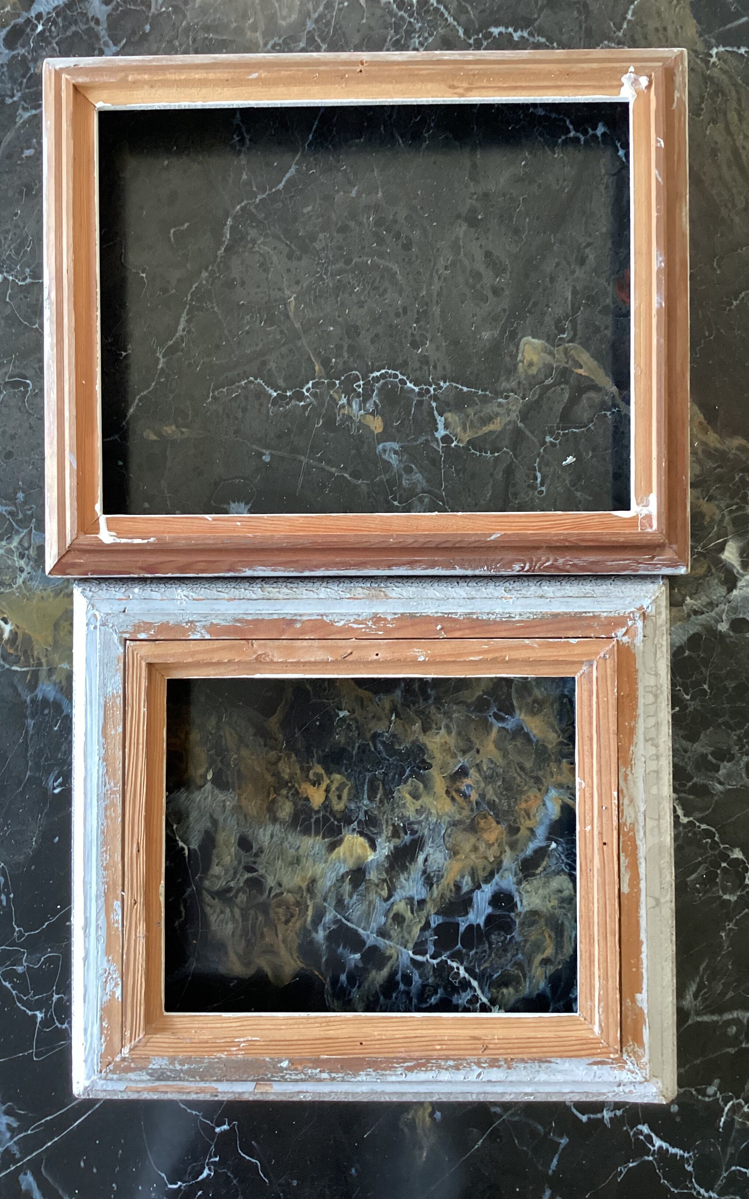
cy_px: 598
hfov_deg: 38.3
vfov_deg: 58.1
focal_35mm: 33
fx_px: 1078
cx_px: 378
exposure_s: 1/60
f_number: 2.4
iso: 250
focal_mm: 3.3
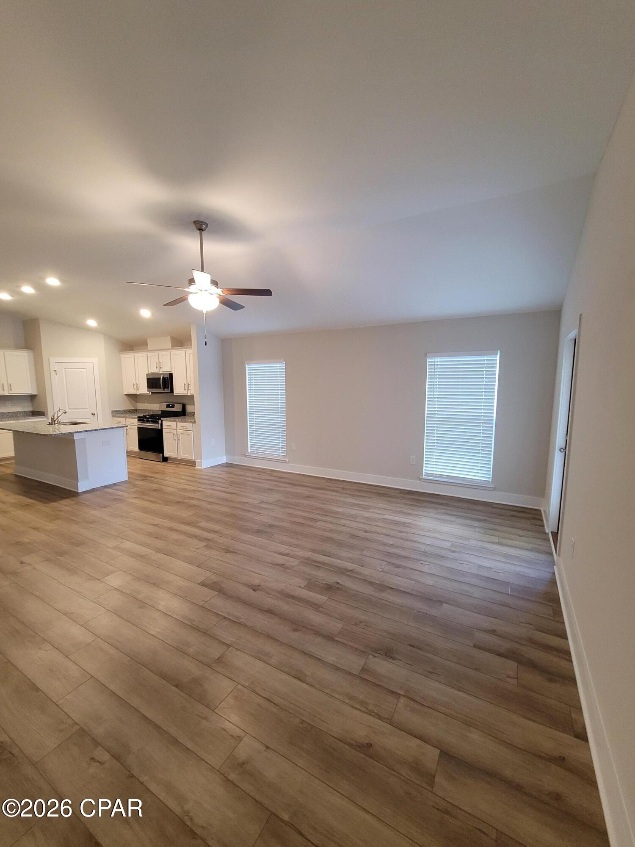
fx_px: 318
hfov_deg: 89.9
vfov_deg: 106.2
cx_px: 318
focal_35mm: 13
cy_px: 424
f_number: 2.2
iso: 400
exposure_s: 1/60
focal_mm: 2.2
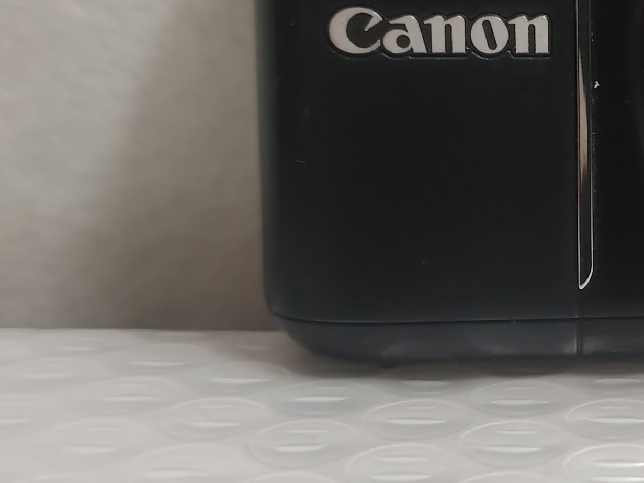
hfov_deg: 23.8
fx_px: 1451
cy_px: 196
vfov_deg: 18.9
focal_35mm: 78
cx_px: 667
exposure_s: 1/33.3
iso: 2297
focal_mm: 5.25
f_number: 1.75
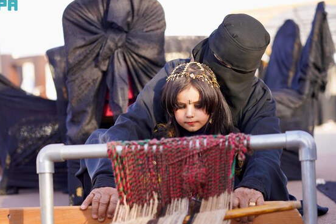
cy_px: 115
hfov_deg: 23.9
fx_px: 793
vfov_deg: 16.0
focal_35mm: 85
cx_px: 175
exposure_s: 1/250
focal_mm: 70
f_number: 2.8
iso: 125
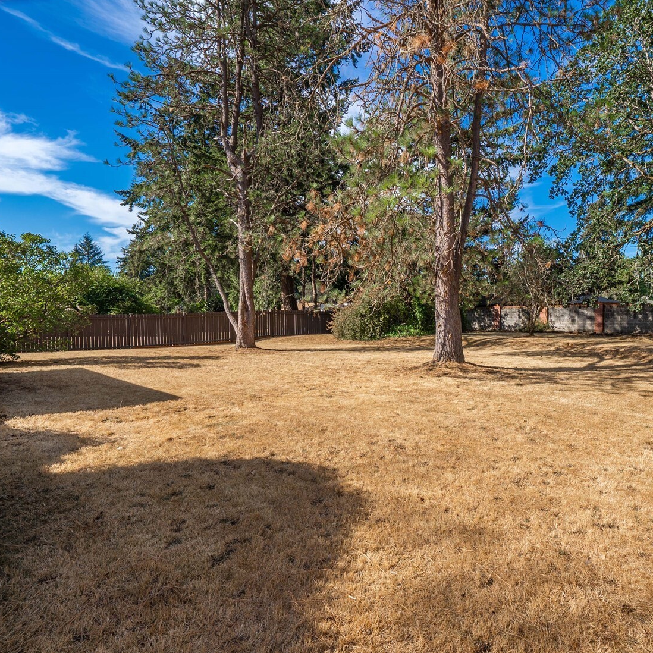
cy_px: 332
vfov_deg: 72.1
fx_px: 448
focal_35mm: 21
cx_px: 430
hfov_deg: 70.3
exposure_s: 1/100
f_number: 7.1
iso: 80
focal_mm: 16
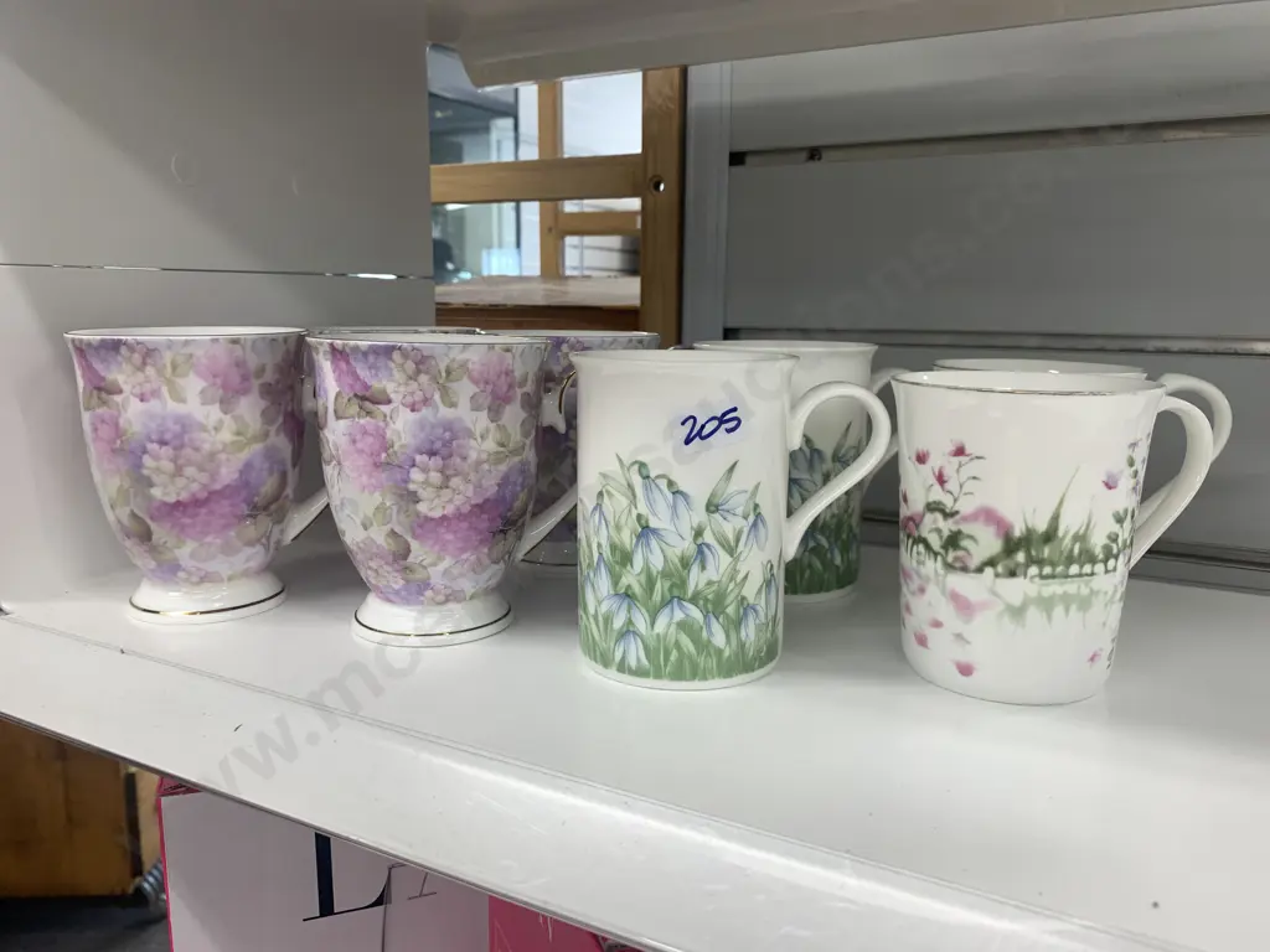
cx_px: 635
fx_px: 954
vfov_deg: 53.1
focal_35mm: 26
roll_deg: -0.8
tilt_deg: -11.1
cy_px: 476
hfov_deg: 67.3
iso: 50
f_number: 1.8
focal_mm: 4.25
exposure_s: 1/100
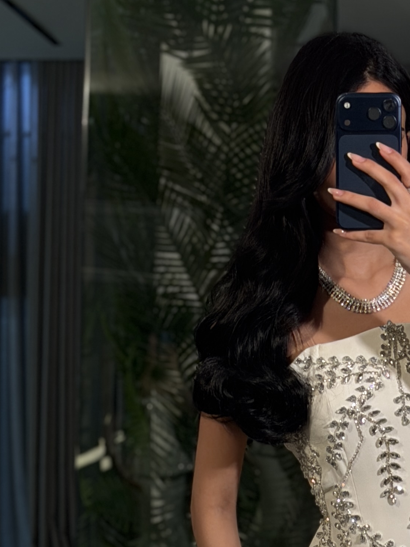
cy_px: 400
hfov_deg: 11.2
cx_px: 398
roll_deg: -0.4
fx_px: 2068
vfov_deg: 15.0
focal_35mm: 131
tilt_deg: -11.9
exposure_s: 1/120
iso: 100
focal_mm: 6.76
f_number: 1.78
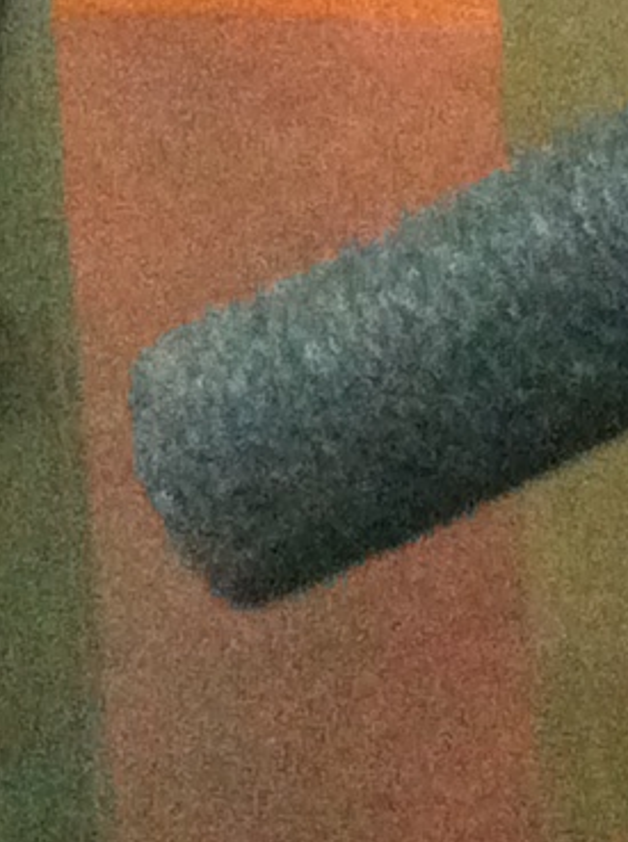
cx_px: 1717
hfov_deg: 5.7
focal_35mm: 246
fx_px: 5975
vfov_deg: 7.1
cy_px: -1771
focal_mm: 3.85
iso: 640
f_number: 2.8
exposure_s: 1/15
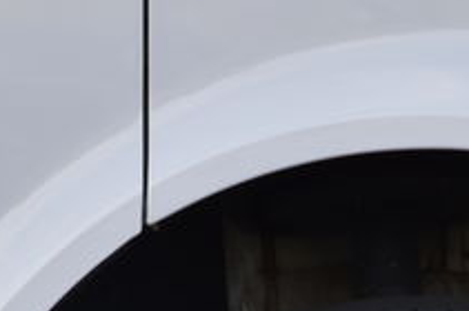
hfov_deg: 3.4
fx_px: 7875
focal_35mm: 605
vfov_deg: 2.3
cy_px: 599
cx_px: 533
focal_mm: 85
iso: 400
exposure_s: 1/125
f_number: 9
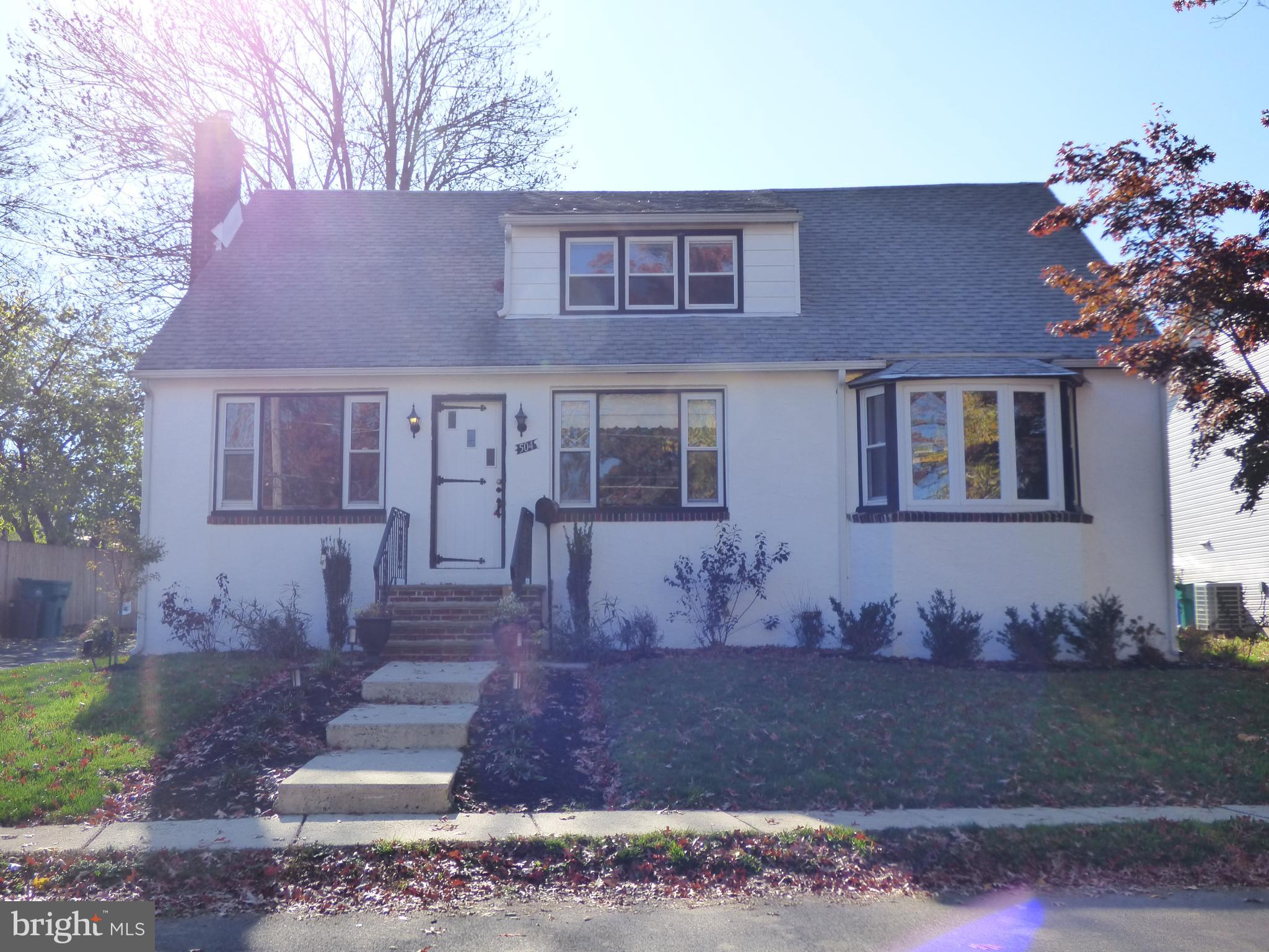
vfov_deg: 39.7
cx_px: 634
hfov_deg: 51.4
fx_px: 1320
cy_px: 476
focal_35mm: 36
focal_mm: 6.18
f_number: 3.4
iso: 200
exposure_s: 1/640
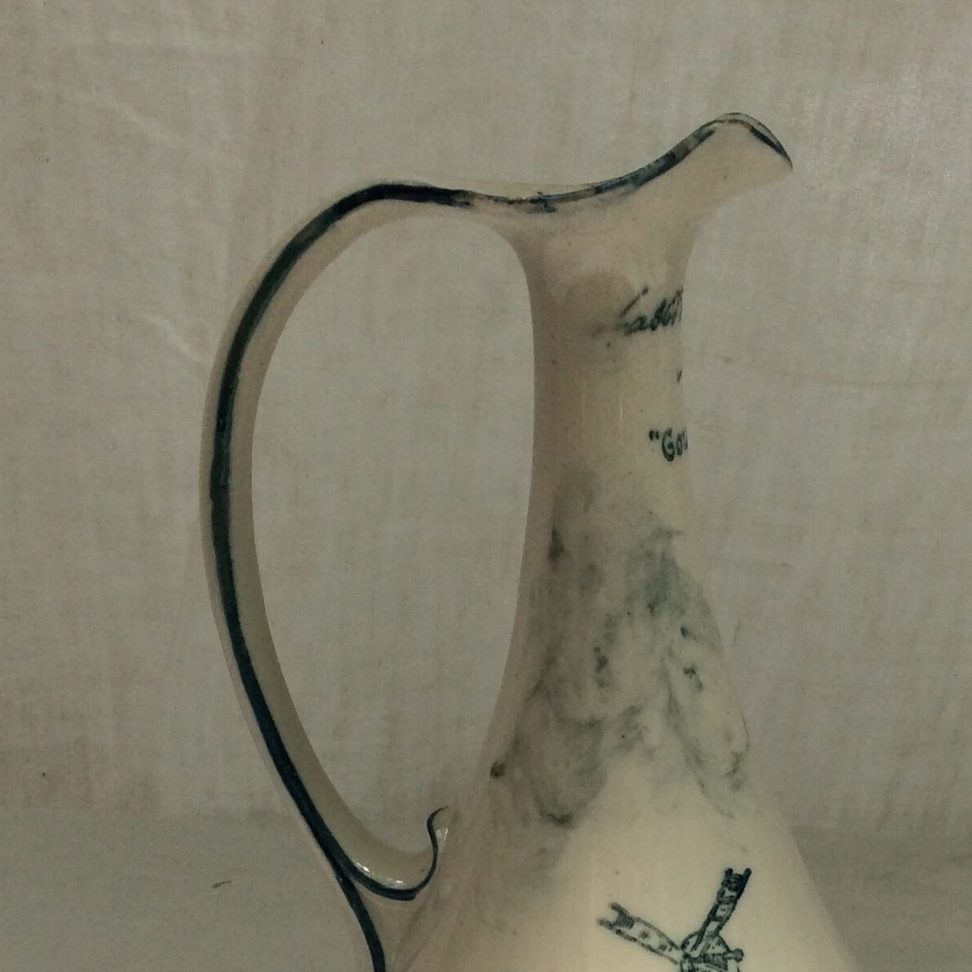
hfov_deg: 28.1
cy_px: 871
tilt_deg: -21.0
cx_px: 592
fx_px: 1938
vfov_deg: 27.2
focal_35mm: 61
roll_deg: +1.0
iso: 32
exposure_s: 1/1079
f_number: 2.4
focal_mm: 3.3
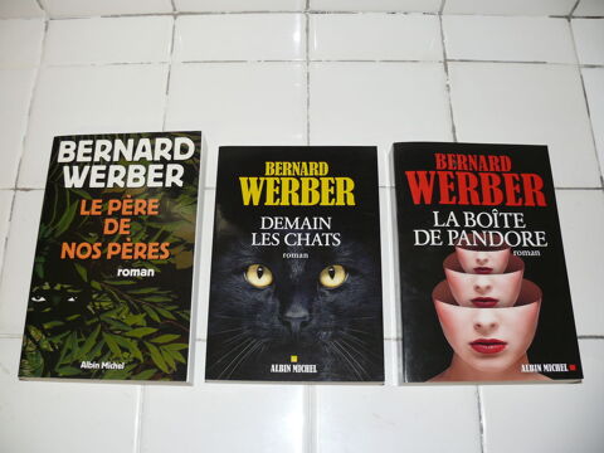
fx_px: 611
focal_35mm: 35
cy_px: 226
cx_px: 302
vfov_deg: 40.7
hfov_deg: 52.6
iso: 100
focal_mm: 7.4
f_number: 2.8
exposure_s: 1/30
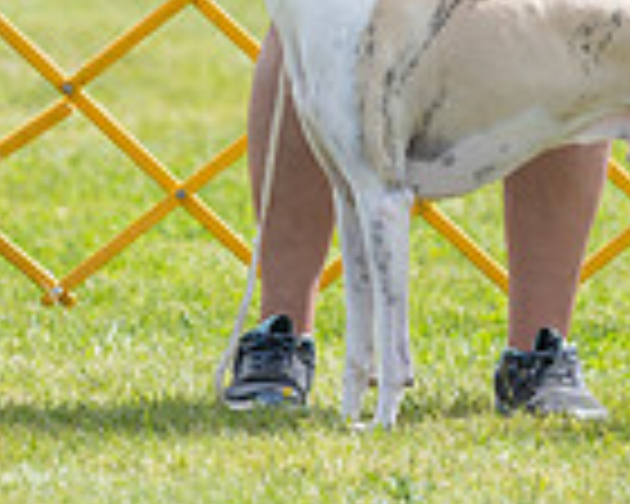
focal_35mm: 692
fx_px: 12903
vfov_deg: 2.2
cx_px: 468
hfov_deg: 2.8
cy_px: -258
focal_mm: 178
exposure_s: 1/1000
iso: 100
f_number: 3.5
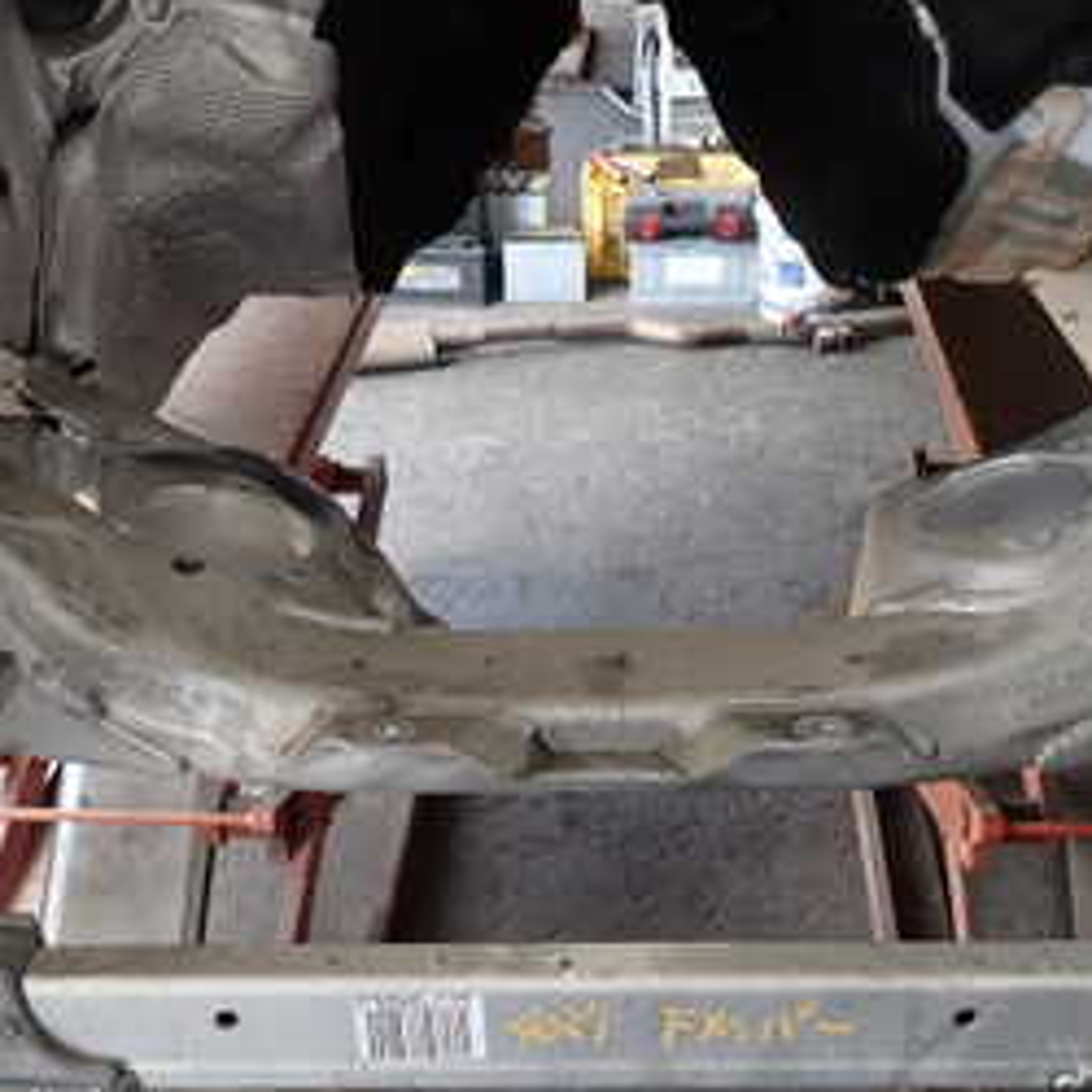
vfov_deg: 31.8
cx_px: 572
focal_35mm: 53
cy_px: 760
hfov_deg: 32.2
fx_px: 1892
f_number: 2
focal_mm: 4.5
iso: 100
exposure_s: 1/60
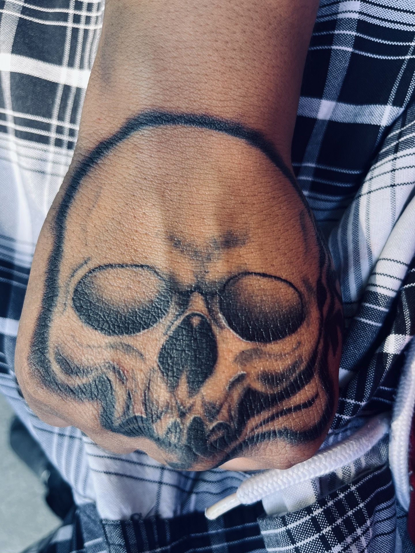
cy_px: 276
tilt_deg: -79.5
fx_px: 416
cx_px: 208
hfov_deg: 53.1
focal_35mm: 26
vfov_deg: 67.3
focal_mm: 5.1
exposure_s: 1/121
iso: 80
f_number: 1.6
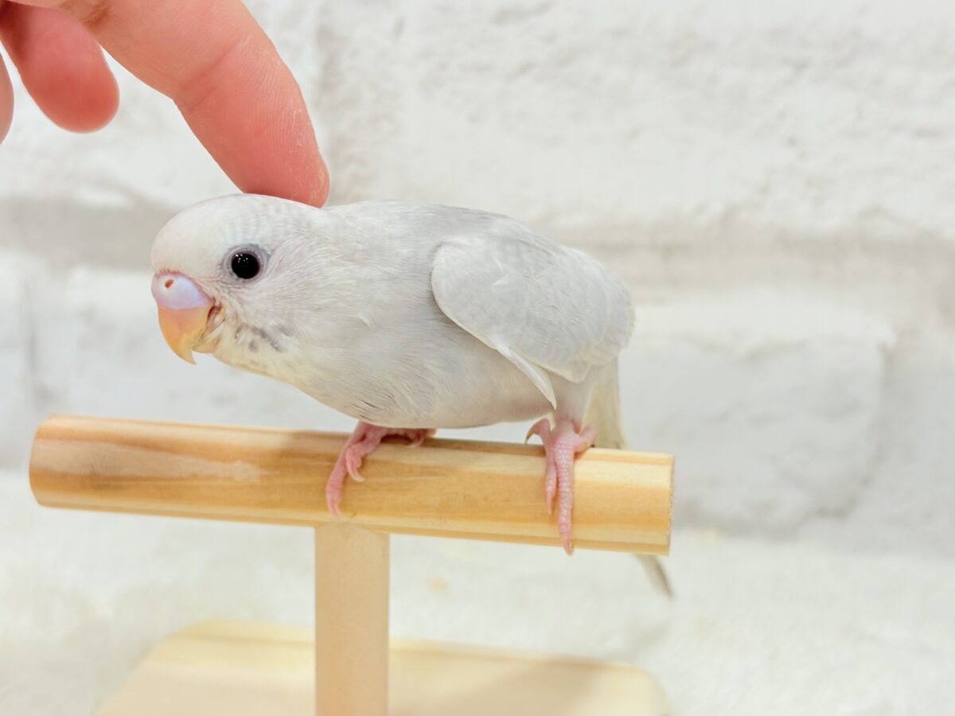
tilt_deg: -12.2
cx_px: 478
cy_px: 358
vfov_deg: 28.0
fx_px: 1435
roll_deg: +0.9
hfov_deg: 36.8
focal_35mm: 52
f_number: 1.6
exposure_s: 1/100
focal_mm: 5.96
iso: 64
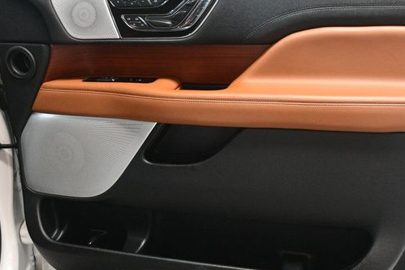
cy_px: 124
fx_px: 562
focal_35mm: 50
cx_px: 242
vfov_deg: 26.9
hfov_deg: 39.5
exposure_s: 1/80
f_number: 3.8
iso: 3200
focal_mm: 26
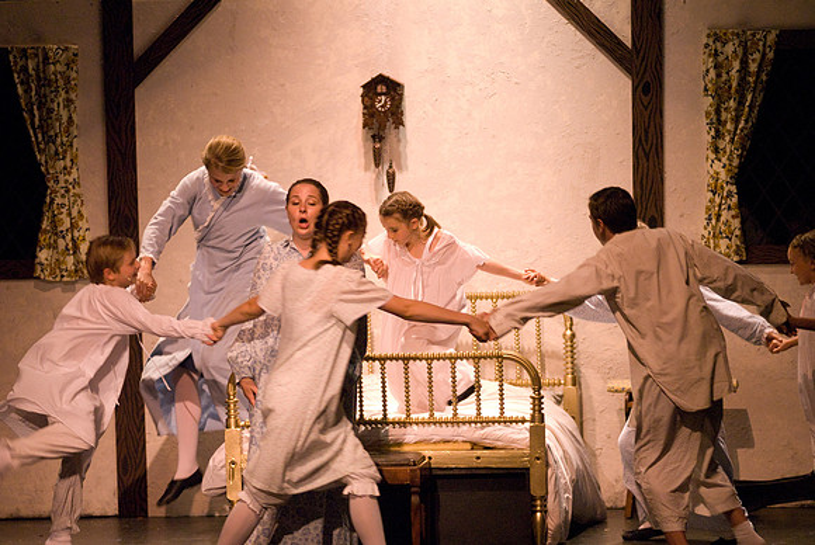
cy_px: 272
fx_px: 4249
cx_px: 408
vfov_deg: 7.3
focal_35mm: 188
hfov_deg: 11.0
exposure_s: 1/125
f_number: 2.8
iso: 1600
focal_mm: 125
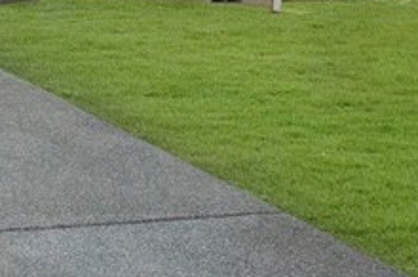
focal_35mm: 79
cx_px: -322
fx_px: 916
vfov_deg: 16.7
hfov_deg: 19.6
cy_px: -20
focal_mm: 16
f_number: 22
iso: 3200
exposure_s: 1/250
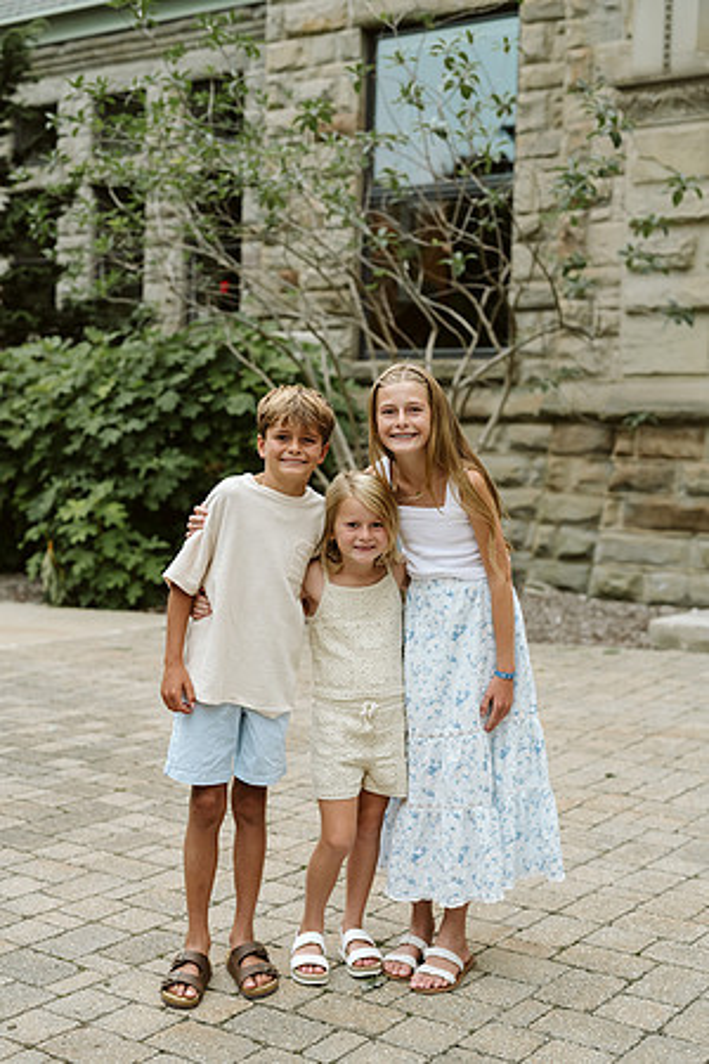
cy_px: 532
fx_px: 1477
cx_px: 354
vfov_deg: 39.6
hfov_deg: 27.0
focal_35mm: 50
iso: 640
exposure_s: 1/400
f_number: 2.8
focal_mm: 50
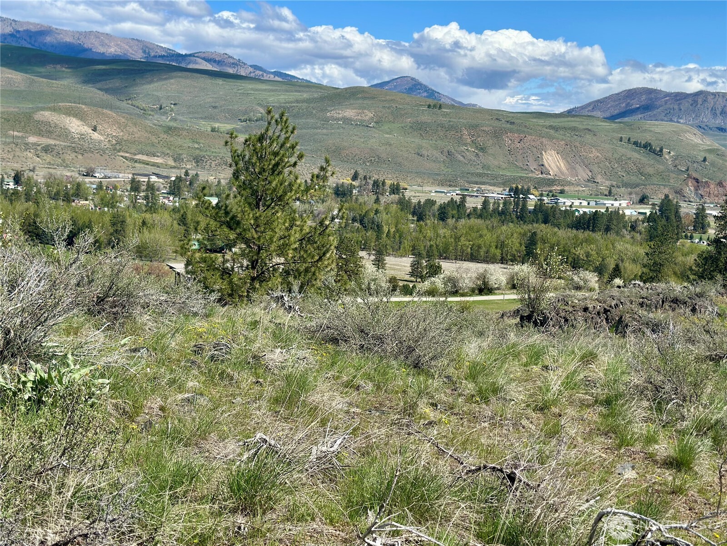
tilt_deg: -6.7
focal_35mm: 48
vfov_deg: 30.3
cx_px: 364
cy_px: 273
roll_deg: -3.2
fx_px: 1008
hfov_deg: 39.7
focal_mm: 6.86
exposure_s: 1/4566
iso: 100
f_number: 1.78
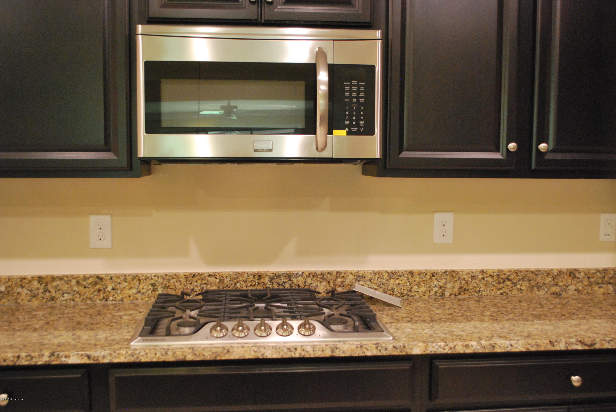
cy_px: 206
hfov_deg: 53.1
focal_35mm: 36
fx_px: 617
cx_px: 308
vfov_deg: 37.0
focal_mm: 24
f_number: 4.2
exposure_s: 1/25
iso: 1600
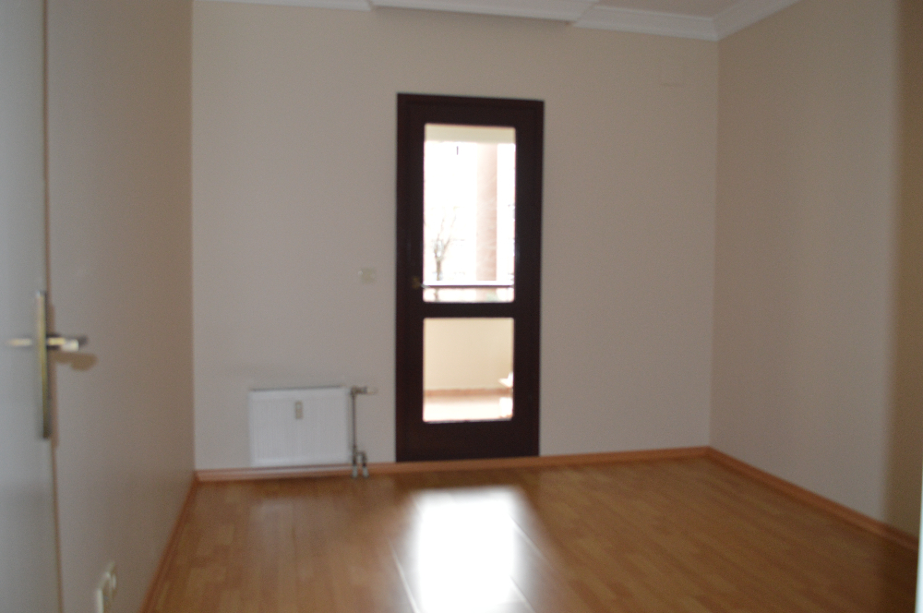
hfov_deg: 62.0
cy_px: 306
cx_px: 462
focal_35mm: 30
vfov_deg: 43.5
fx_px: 768
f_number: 4
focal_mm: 20
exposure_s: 1/80
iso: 400
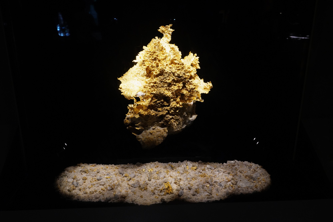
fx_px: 296
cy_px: 111
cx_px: 166
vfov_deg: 41.1
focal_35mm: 32
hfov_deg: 58.7
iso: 8000
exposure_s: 1/100
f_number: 10
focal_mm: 32
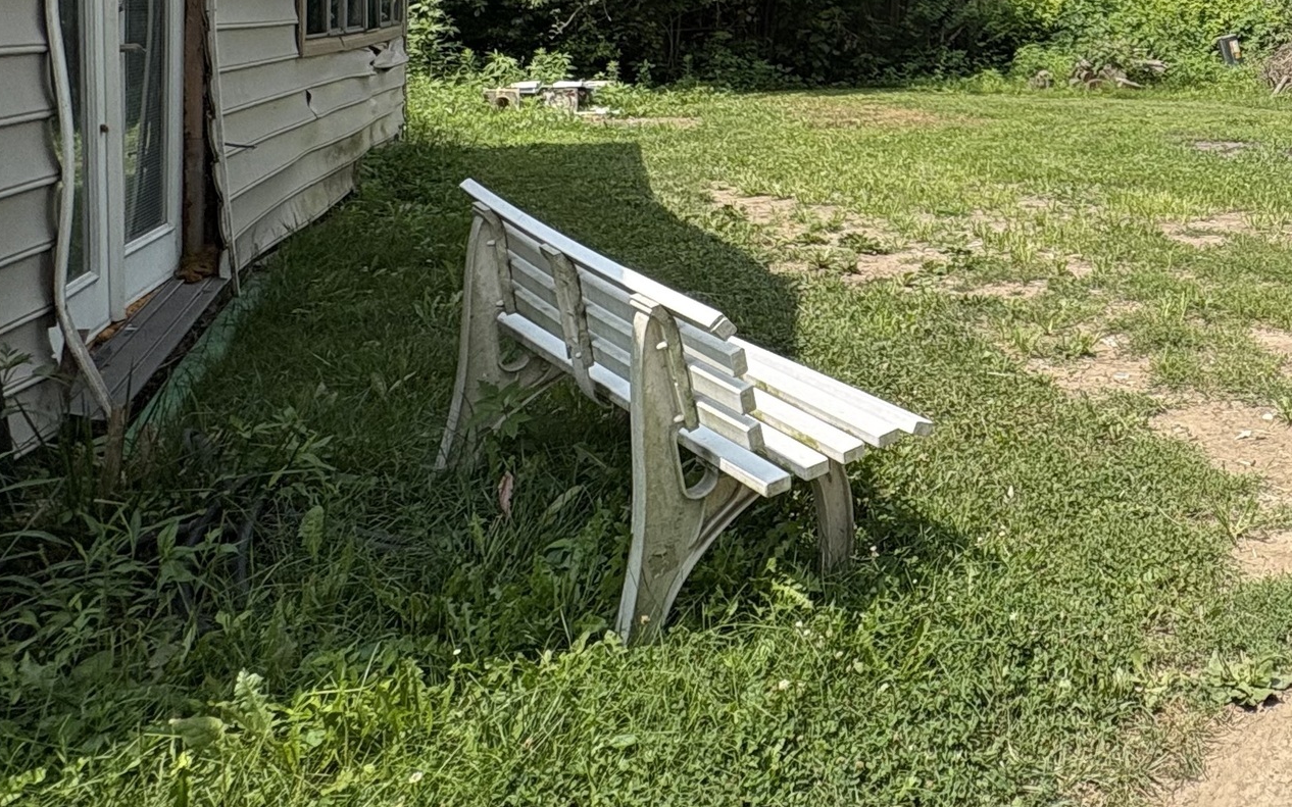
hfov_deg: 45.1
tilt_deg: +1.2
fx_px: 1267
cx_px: 1309
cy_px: -42
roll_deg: -0.2
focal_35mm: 36
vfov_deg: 31.9
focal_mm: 2.22
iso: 50
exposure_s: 1/1600
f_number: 2.2
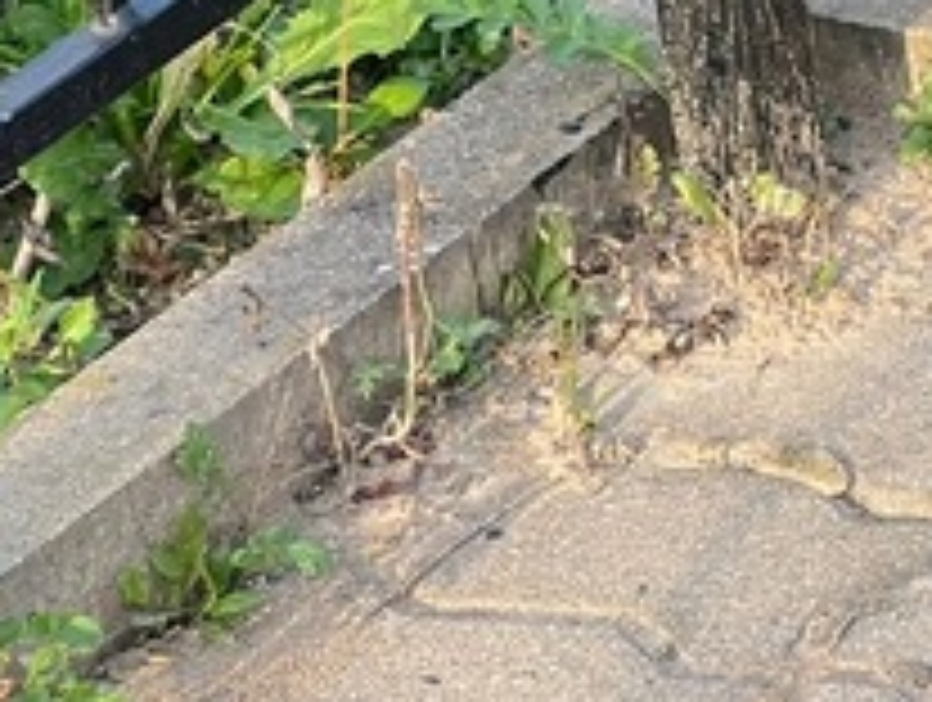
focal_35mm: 297
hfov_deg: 6.5
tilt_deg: -24.3
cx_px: 1738
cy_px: -135
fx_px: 8010
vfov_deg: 5.0
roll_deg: +4.8
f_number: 2.8
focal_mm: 9
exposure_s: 1/99
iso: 32
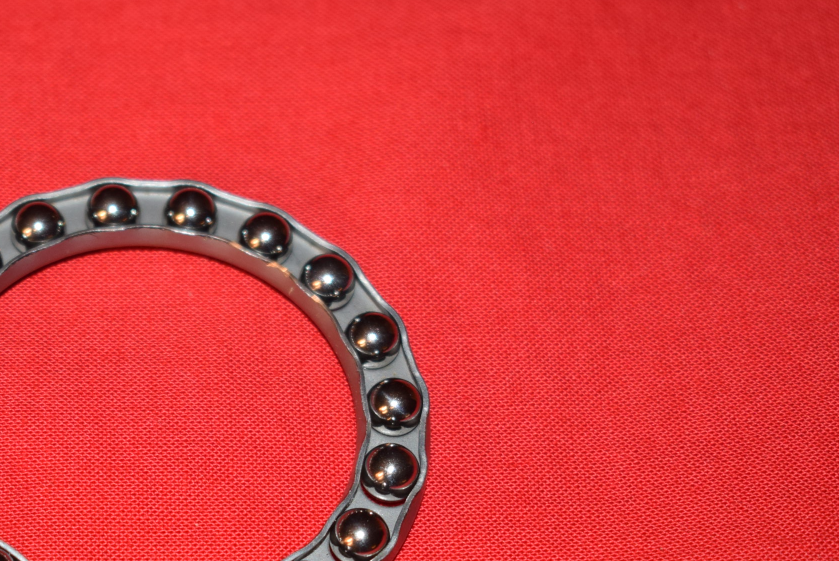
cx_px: 142
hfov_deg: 16.5
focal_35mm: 123
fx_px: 2869
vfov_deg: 11.2
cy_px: 382
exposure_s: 1/40
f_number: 5.6
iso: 400
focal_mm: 46
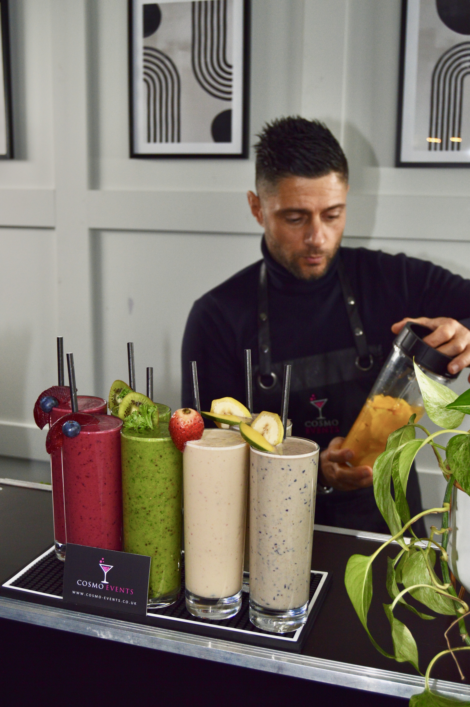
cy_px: 354
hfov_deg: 34.1
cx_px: 235
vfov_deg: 49.6
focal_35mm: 39
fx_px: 765
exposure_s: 1/200
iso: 400
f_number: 4.5
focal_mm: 26
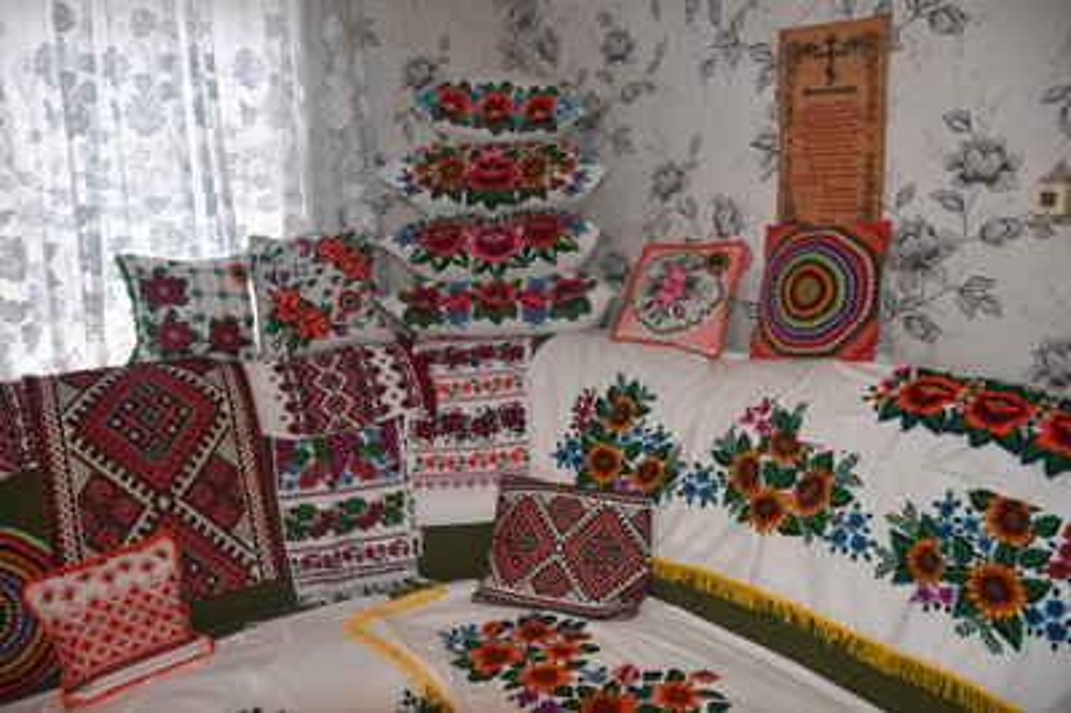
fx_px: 803
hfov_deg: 67.4
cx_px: 536
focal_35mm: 27
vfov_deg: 47.9
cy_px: 356
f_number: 4
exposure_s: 1/60
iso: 800
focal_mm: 18
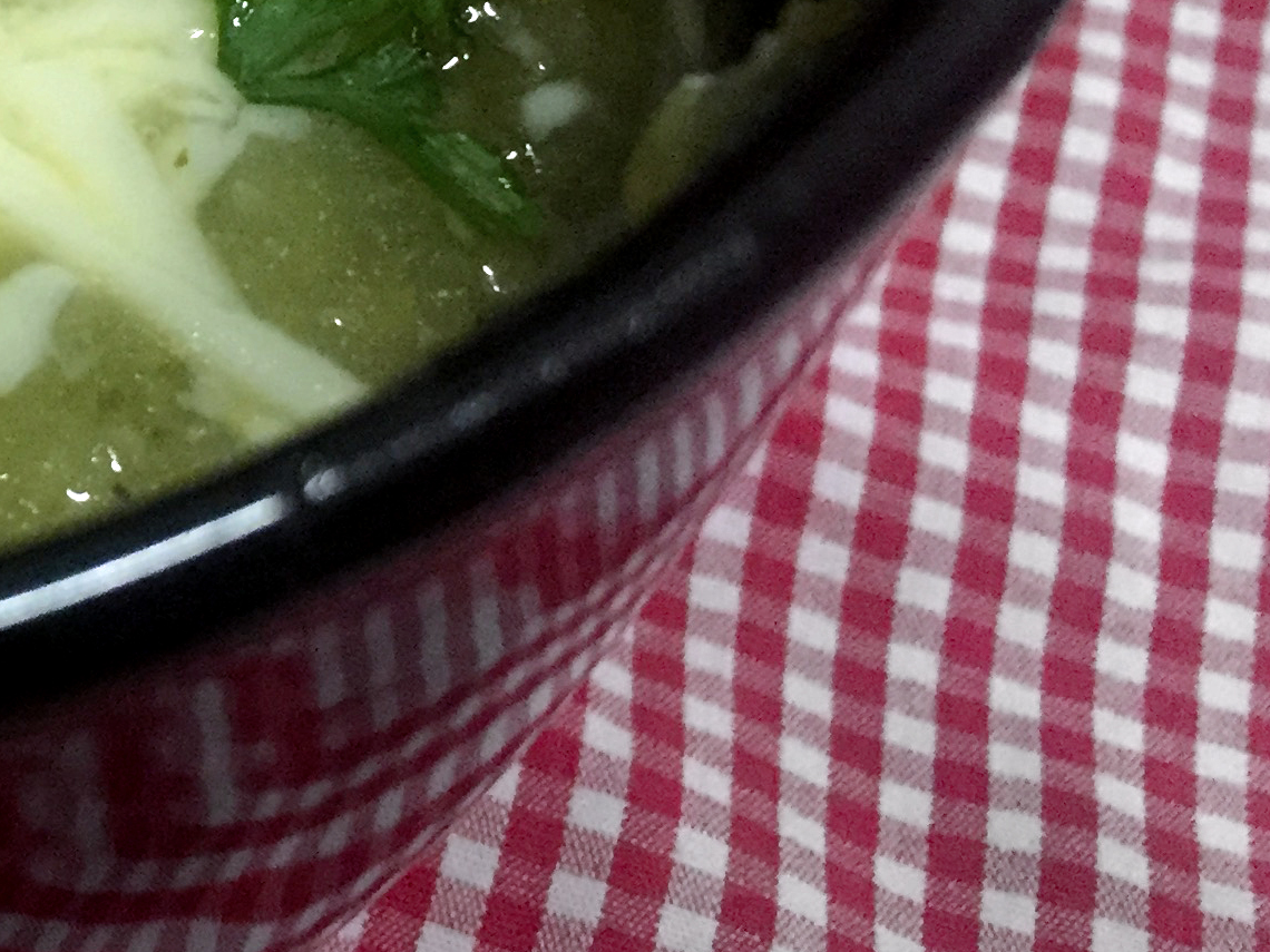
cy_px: -7
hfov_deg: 21.2
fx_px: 3045
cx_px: -420
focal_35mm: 83
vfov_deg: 17.4
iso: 250
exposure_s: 1/30
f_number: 2.2
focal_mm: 4.15
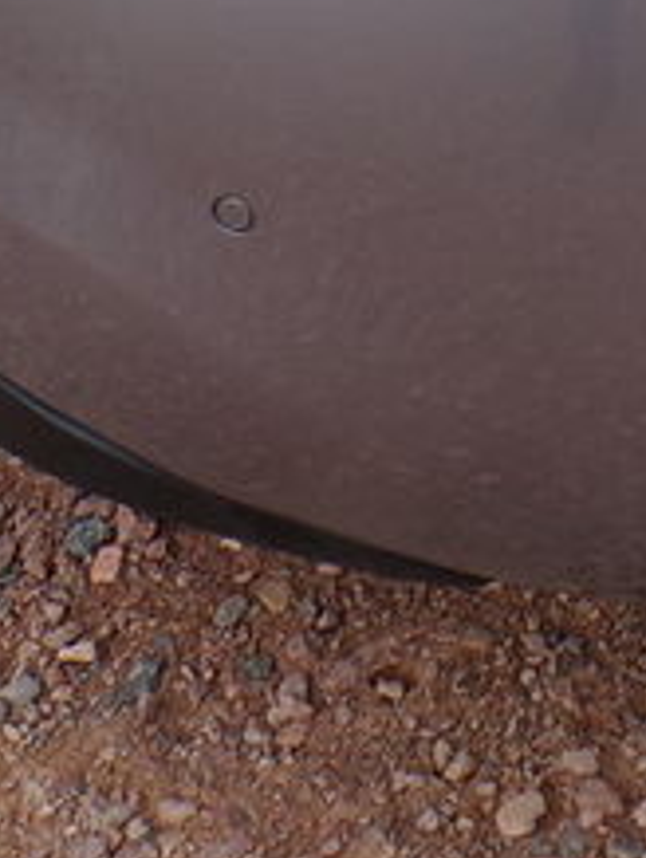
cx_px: 1115
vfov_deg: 15.8
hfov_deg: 12.5
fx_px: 2732
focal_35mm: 110
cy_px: -571
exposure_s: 1/80
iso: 100
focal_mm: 4.3
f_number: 4.4
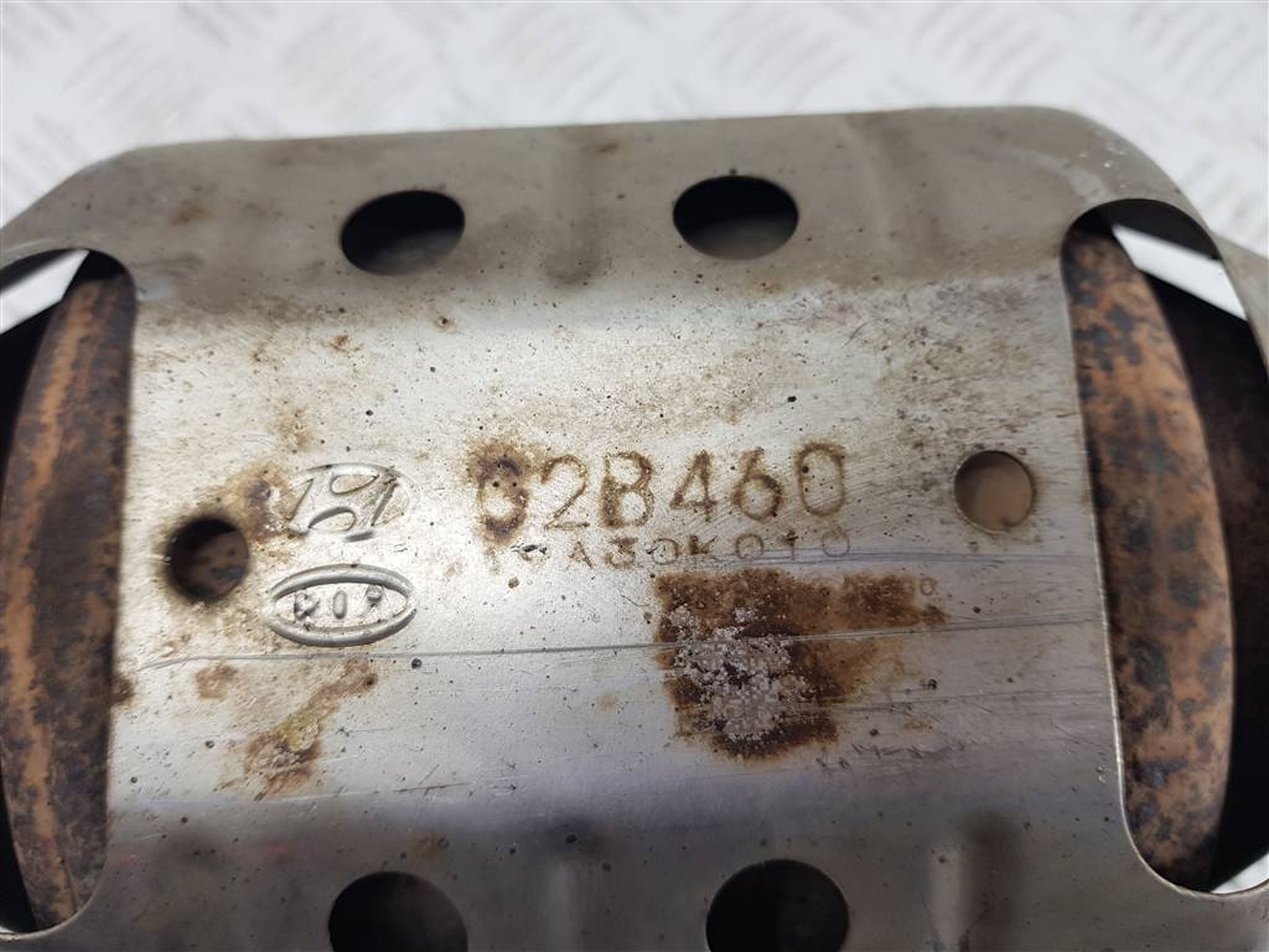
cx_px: 634
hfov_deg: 67.3
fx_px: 953
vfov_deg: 53.1
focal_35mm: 26
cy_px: 476
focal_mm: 4.2
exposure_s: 1/50
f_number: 1.7
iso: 50
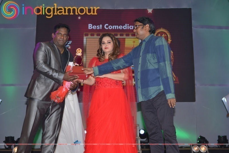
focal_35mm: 58
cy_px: 76
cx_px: 114
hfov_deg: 34.5
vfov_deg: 23.4
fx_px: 369
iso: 320
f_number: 7.1
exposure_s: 1/160
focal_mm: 58
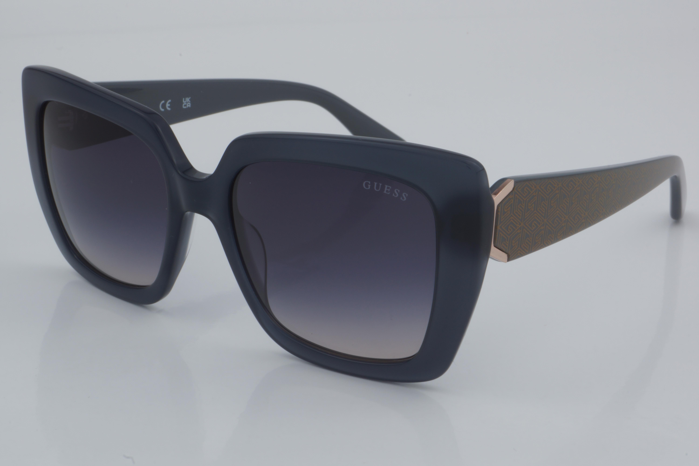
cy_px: 233
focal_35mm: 75
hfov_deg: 27.0
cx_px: 350
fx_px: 1456
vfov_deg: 18.2
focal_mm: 50
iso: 100
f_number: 32
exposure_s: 1/4
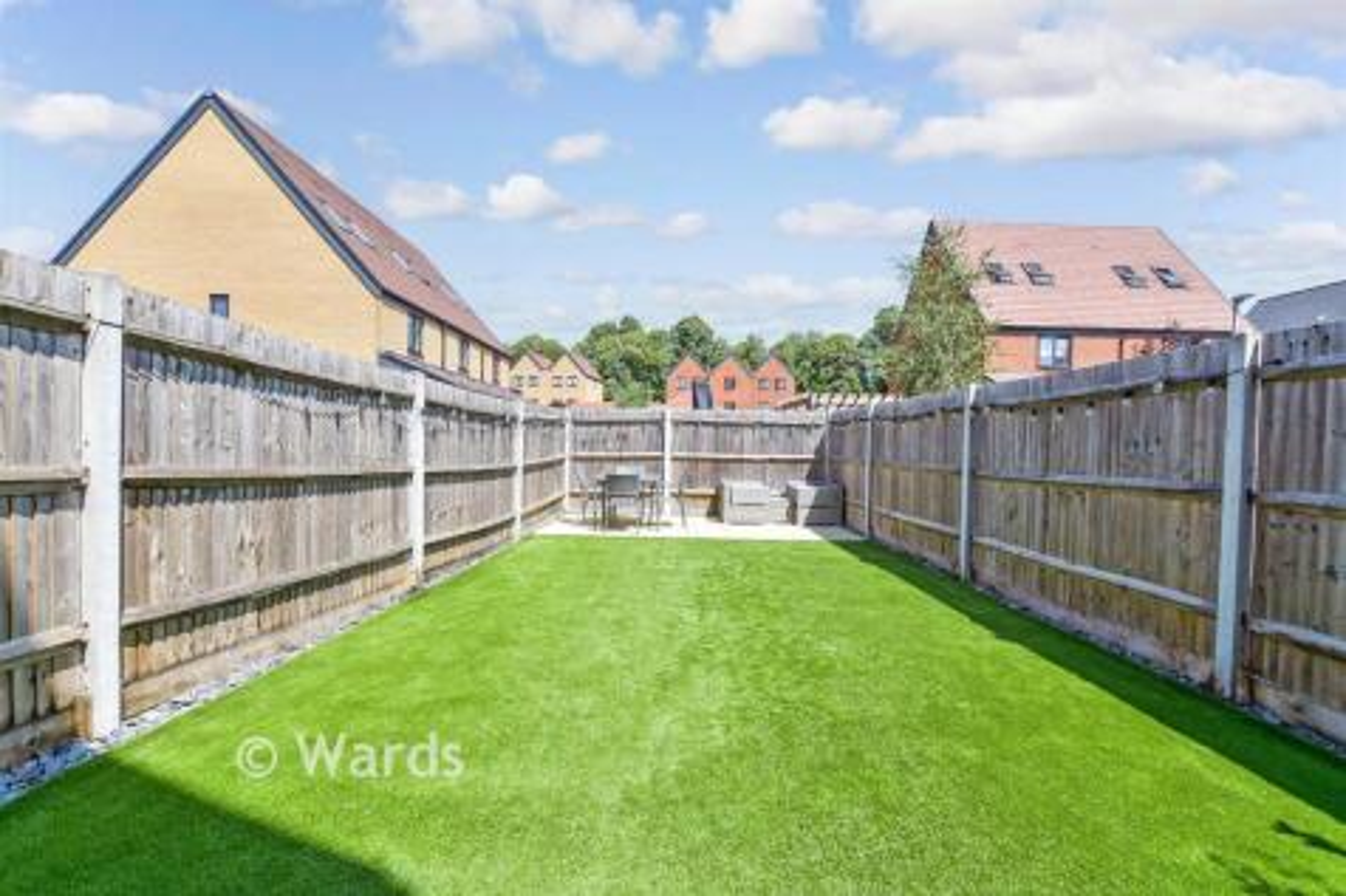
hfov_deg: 100.4
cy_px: 448
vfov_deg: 77.3
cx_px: 673
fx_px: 561
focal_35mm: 15
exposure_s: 1/640
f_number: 8
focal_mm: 10
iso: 320
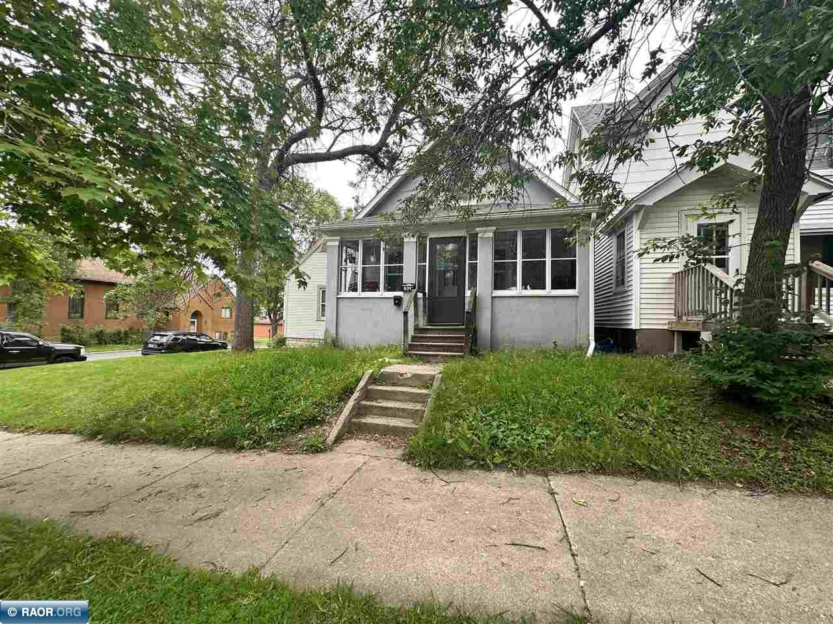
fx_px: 337
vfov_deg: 85.7
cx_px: 416
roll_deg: -1.4
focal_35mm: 14
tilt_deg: +1.3
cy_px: 312
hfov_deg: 102.1
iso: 40
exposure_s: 1/101
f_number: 2.2
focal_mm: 2.22
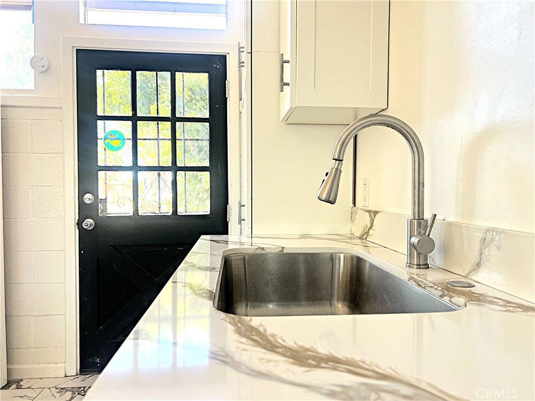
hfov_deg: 67.3
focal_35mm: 26
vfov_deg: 53.1
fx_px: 402
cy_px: 200
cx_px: 268
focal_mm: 5.7
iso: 64
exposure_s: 1/121
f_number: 1.5
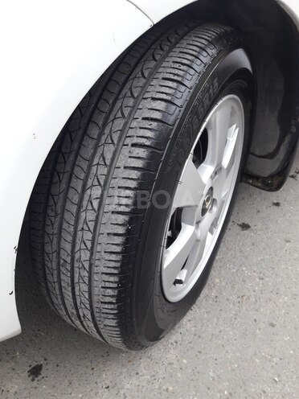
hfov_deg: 49.7
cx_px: 150
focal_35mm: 28
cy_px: 200
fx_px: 322
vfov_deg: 63.4
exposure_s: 1/109
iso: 40
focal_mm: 3.7
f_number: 1.9
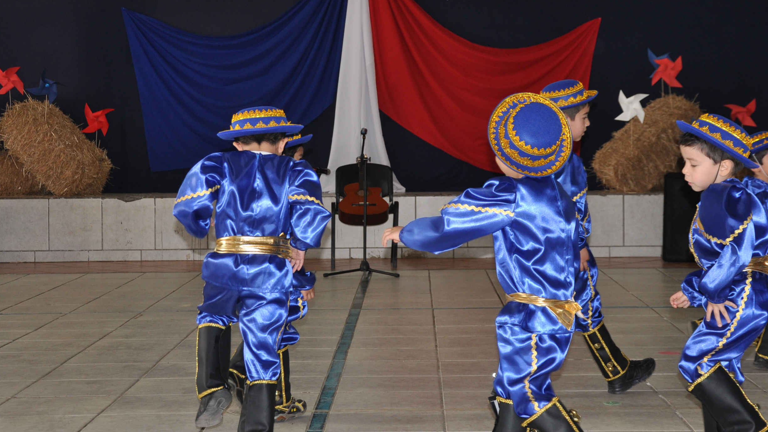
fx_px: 1588
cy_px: 166
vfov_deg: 15.5
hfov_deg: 27.2
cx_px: 423
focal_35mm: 78
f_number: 4.5
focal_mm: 38
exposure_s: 1/125
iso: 400
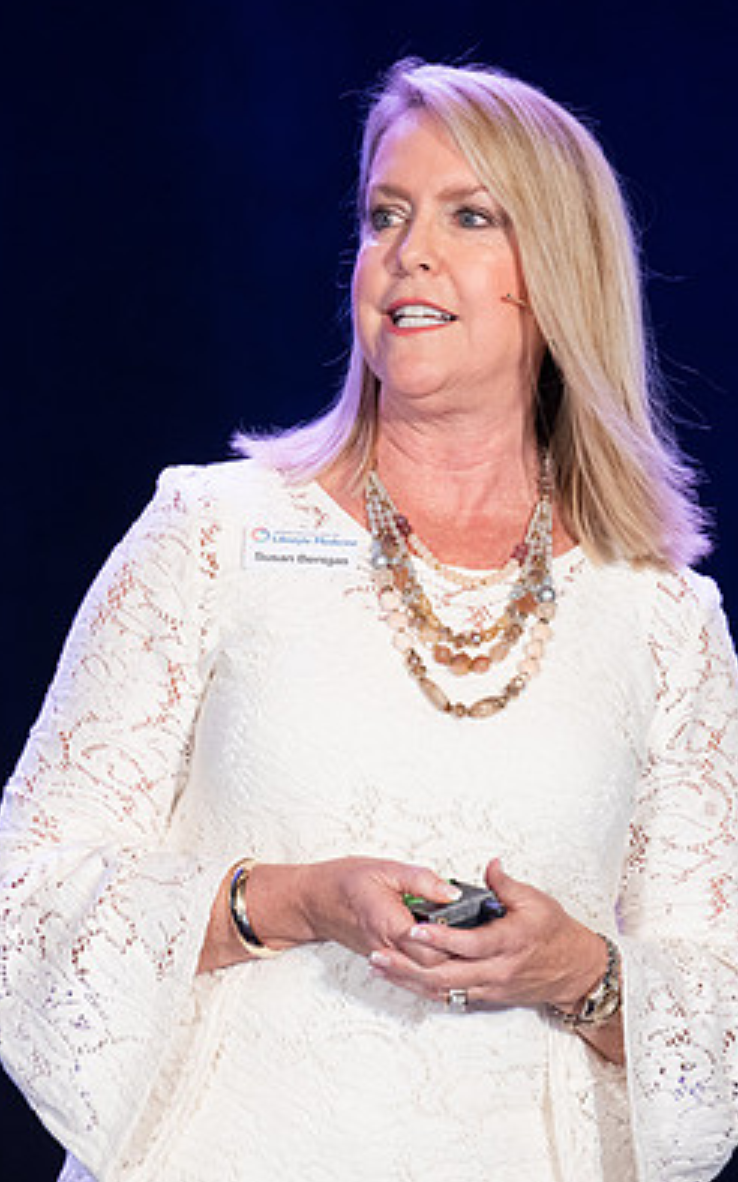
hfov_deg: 3.8
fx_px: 11239
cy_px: 609
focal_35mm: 349
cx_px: 381
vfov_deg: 6.0
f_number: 4.5
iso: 1600
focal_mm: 200
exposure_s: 1/200
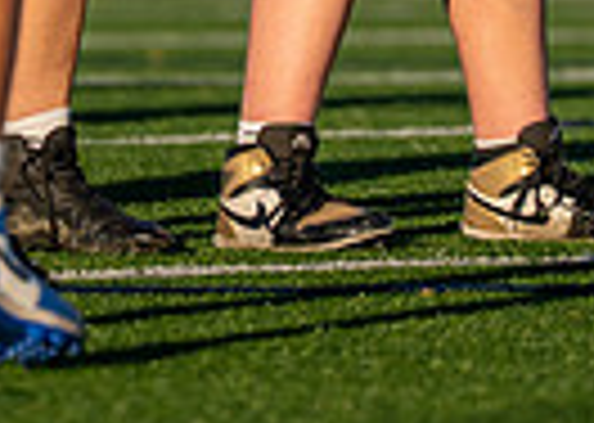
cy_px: -626
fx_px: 21032
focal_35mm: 1248
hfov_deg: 1.6
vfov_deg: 1.2
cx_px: 372
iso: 160
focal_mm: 200
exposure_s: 1/3200
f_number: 2.8
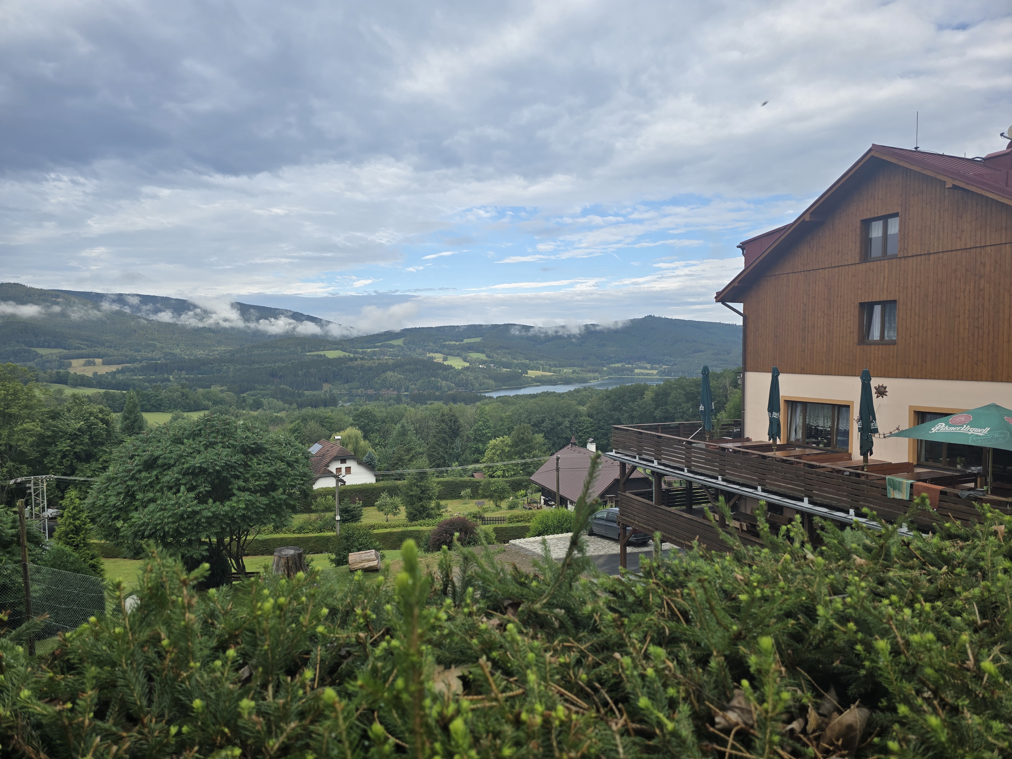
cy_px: 380
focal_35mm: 23
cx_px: 506
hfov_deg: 73.9
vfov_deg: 58.9
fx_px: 672
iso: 12
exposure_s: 1/471
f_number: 1.7
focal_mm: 6.3
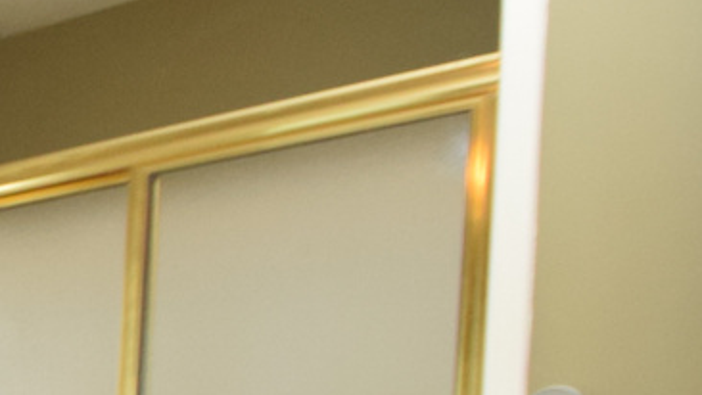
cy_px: 709
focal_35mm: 88
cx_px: -905
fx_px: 1638
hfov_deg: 15.5
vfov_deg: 12.6
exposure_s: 1/125
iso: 720
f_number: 5.6
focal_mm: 10
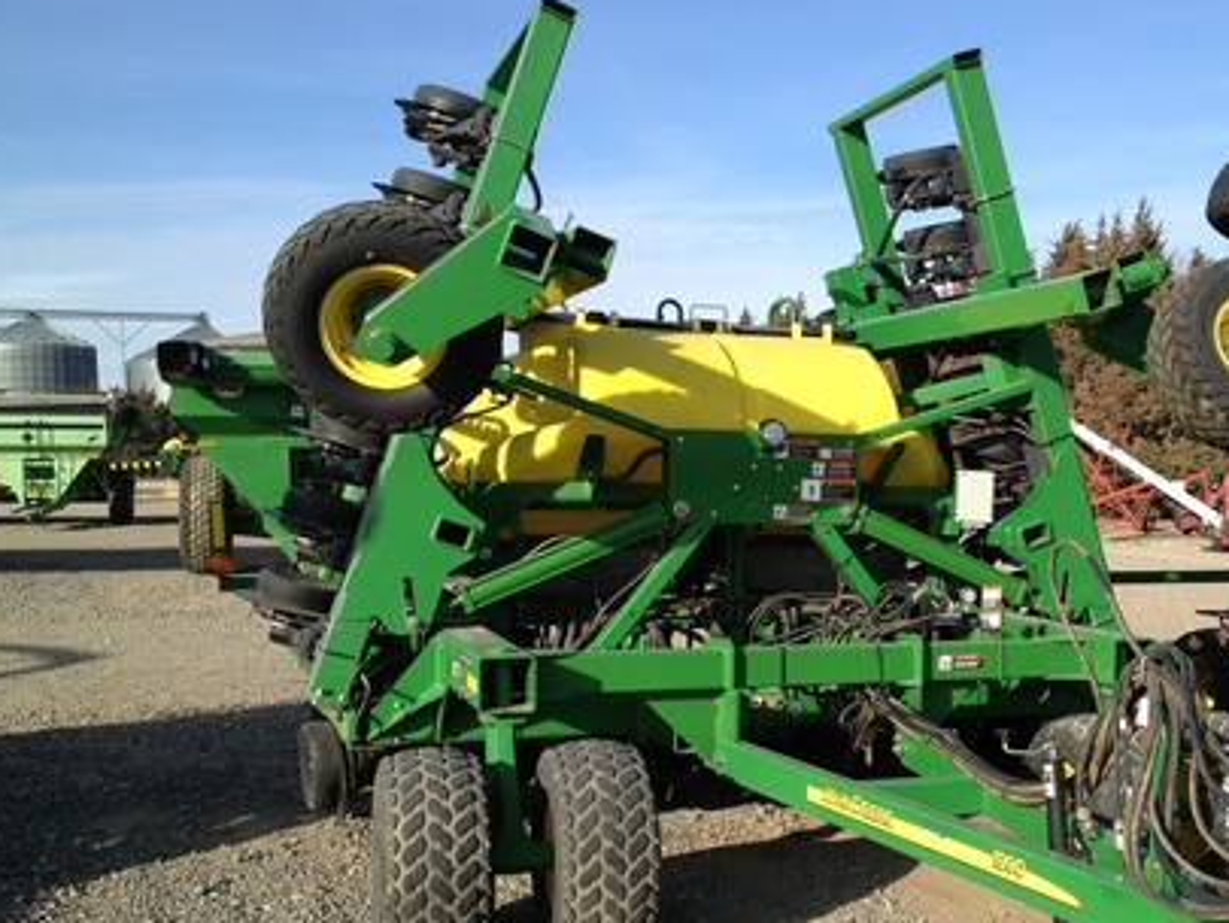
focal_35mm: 47
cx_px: 807
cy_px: 595
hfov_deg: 40.0
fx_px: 1669
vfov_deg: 30.7
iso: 50
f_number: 2.4
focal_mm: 4.28
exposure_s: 1/1175
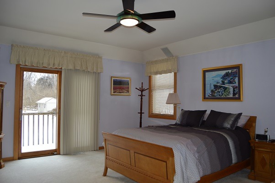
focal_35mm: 27
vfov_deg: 47.8
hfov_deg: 67.4
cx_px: 138
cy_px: 92
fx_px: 206
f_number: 4
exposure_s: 1/125
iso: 220
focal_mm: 18
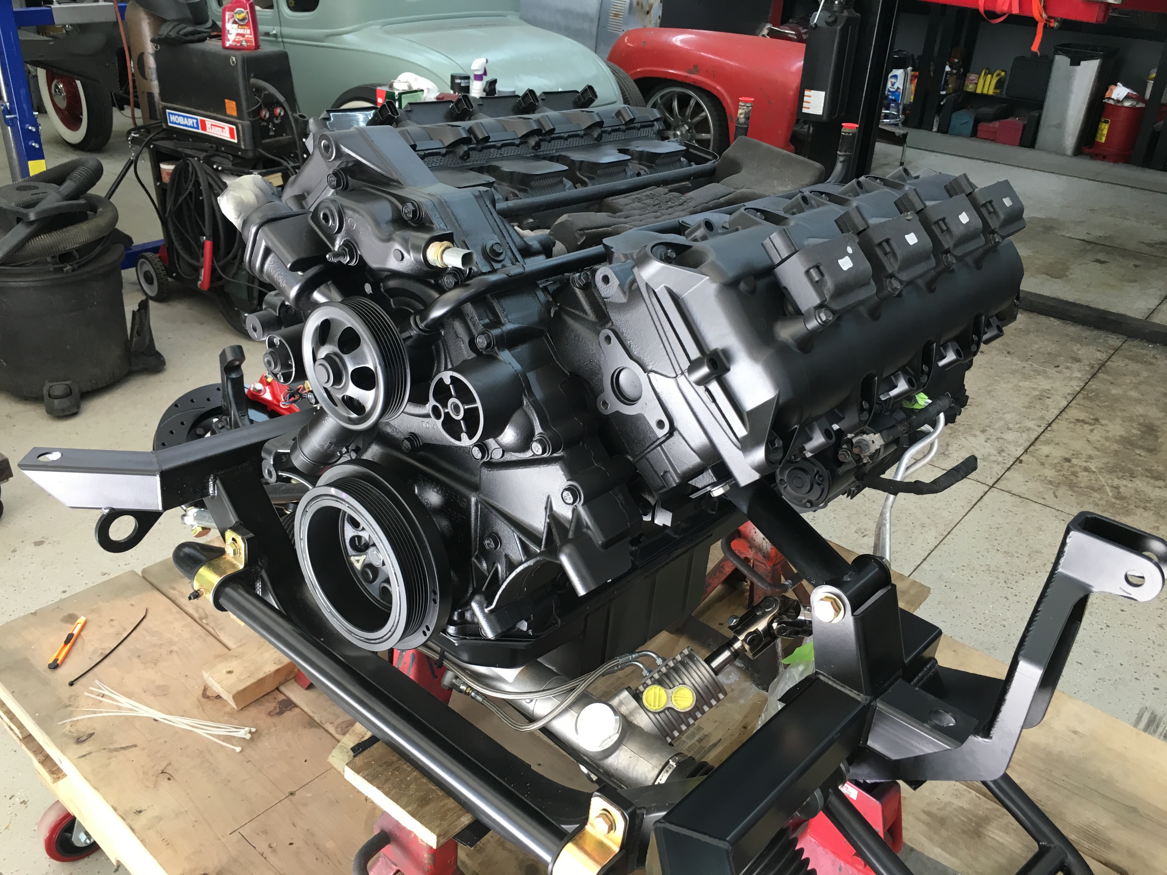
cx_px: 584
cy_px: 438
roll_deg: -2.6
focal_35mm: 29
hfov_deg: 61.7
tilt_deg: -29.1
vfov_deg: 48.2
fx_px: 978
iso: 32
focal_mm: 4.15
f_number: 2.2
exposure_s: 1/30
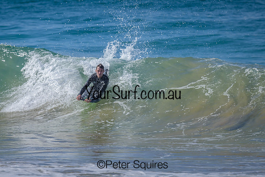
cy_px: 82
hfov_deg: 1.9
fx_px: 8089
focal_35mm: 1099
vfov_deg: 1.3
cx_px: 116
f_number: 6.3
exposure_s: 1/2000
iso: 320
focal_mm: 800
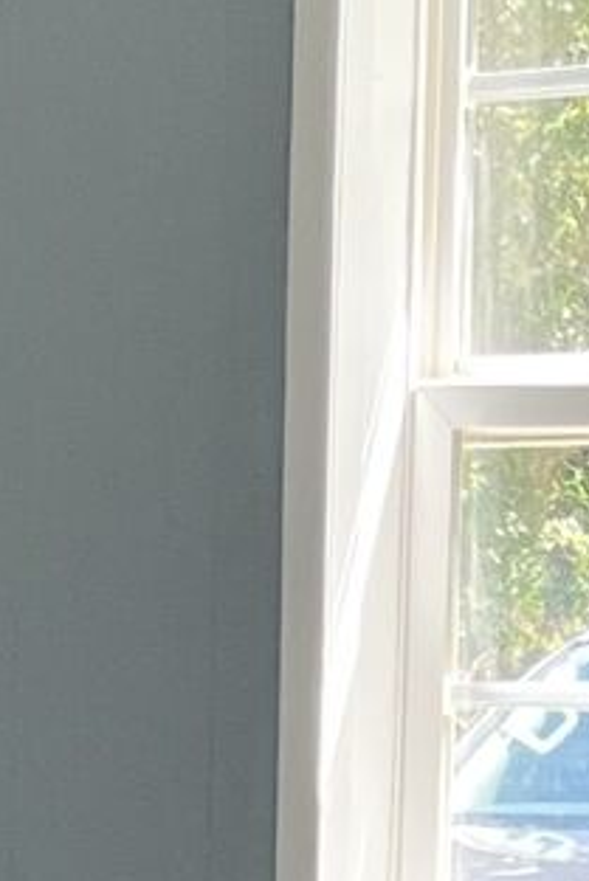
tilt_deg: -18.4
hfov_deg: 6.8
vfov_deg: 9.4
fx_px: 4878
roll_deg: +1.2
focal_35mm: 199
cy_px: 1976
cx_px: -248
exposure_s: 1/120
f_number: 1.6
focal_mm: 5.1
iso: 64
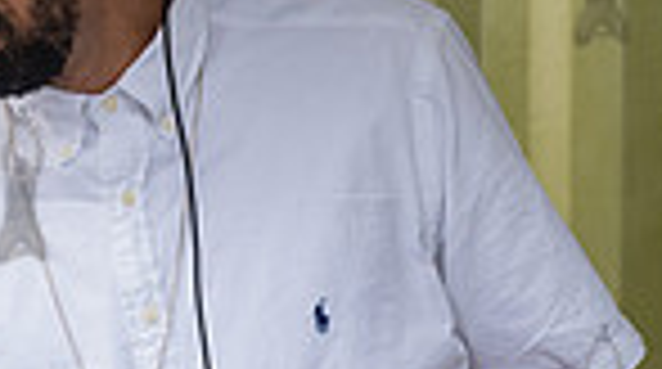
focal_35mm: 283
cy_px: 200
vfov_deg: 4.3
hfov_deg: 7.6
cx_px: 172
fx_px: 4958
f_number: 4.5
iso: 1000
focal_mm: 58
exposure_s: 1/400
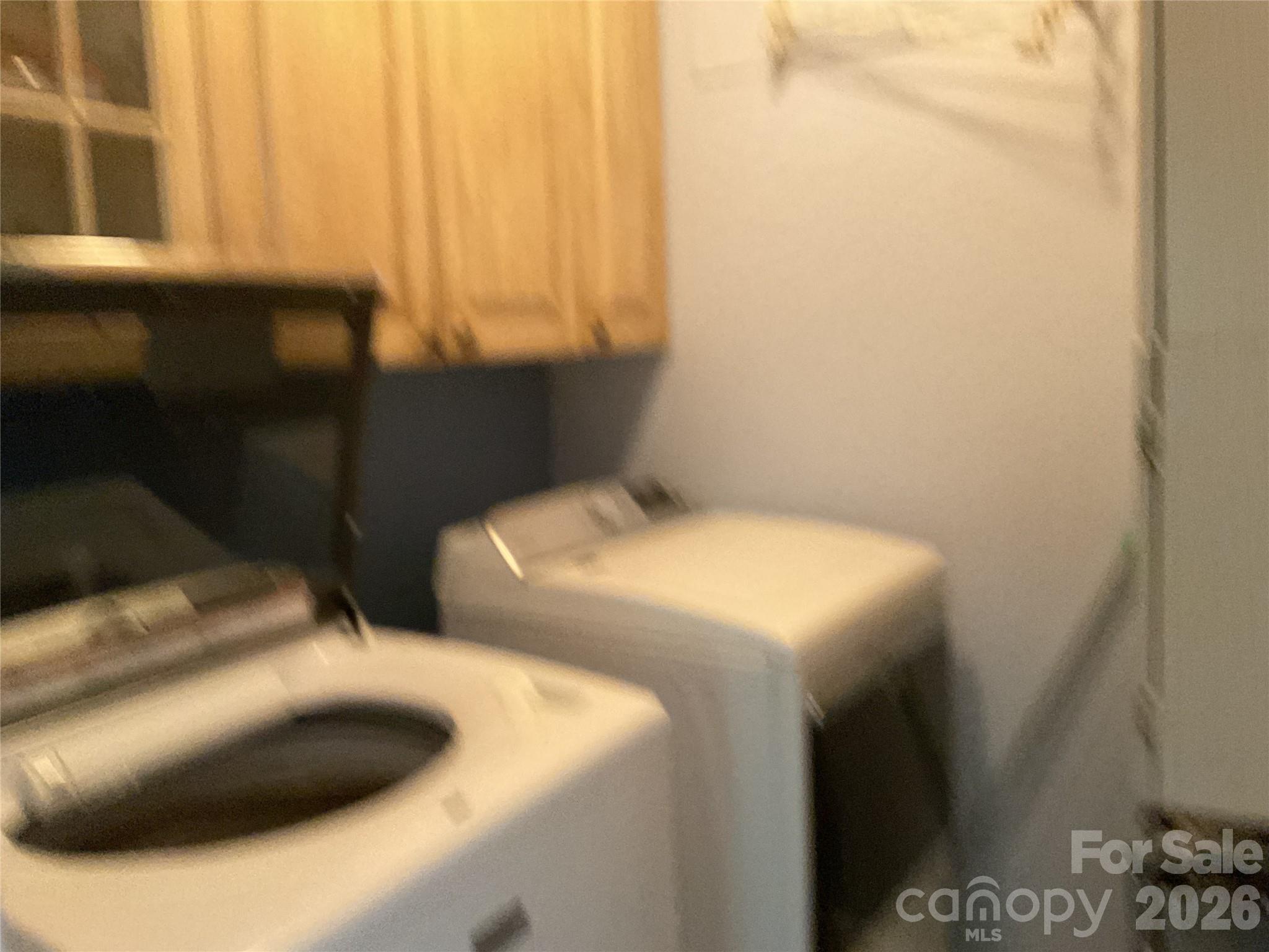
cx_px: 634
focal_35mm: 29
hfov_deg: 61.7
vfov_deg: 48.2
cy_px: 476
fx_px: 1063
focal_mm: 3
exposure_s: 1/30
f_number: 1.8
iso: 320
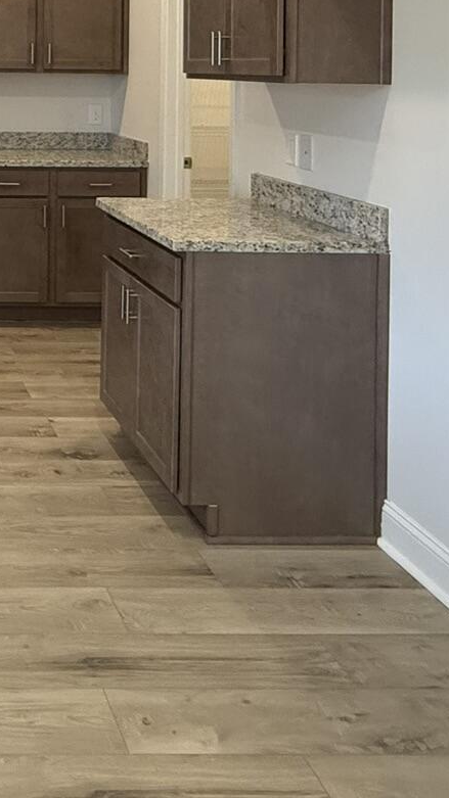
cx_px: -137
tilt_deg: -0.1
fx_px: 847
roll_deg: -0.6
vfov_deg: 45.4
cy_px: 71
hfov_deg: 25.5
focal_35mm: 40
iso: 400
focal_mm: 2.22
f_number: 2.2
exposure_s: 1/120
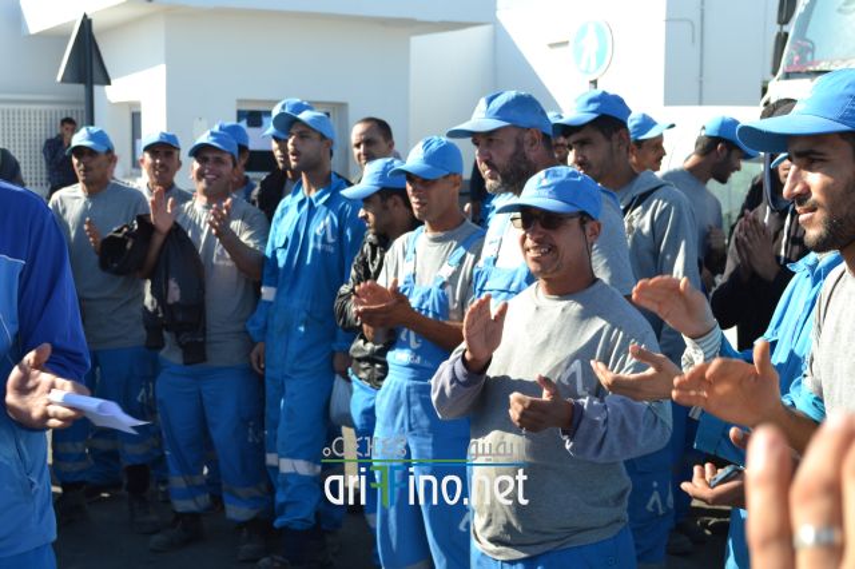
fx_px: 1282
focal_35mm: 54
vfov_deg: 25.0
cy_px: 284
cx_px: 428
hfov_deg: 36.9
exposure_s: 1/200
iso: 100
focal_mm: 36
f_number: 7.1
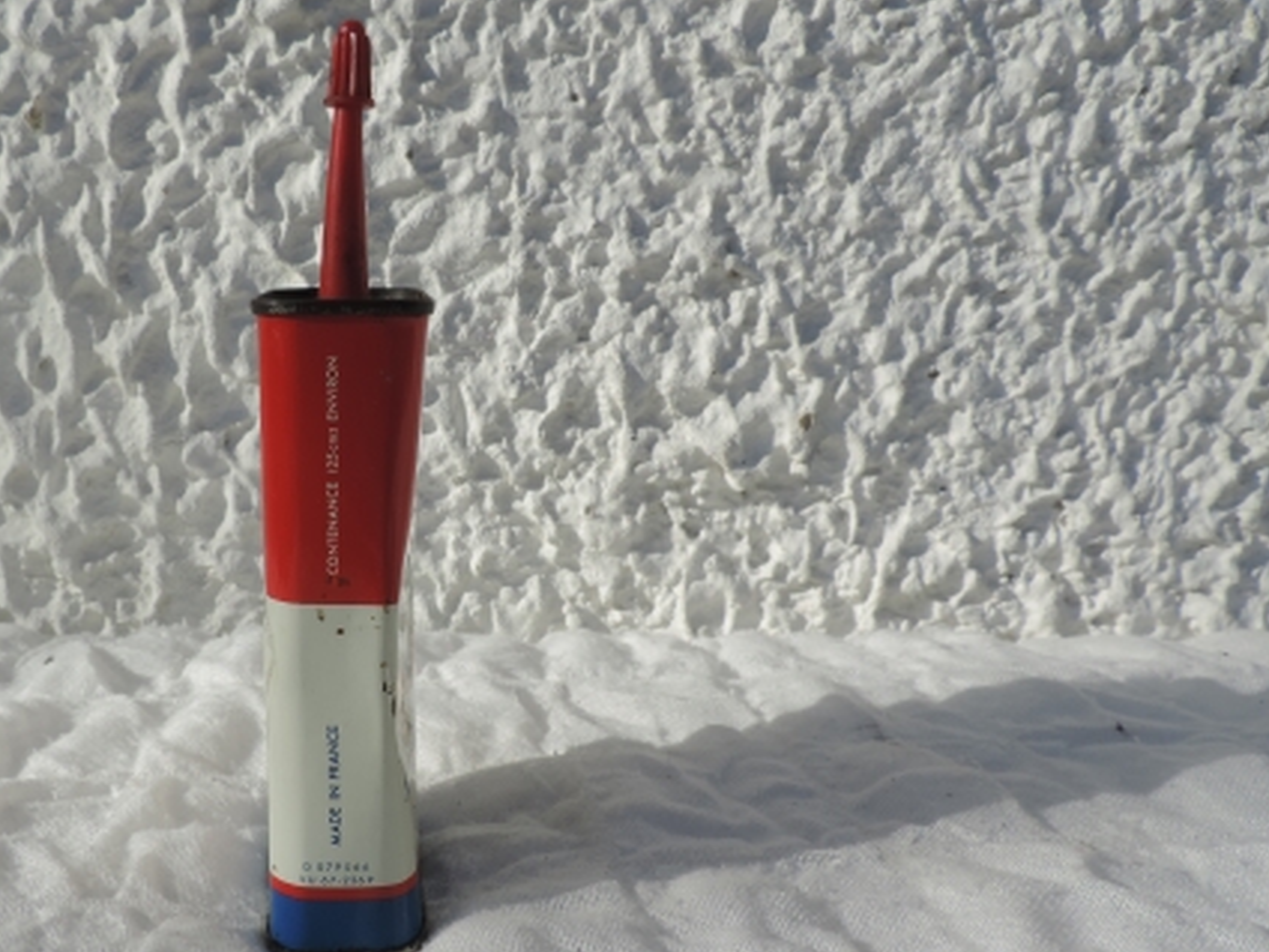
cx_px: 392
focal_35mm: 34
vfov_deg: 41.6
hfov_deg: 52.6
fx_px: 1246
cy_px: 575
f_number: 3.7
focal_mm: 4.3
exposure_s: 1/1250
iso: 80
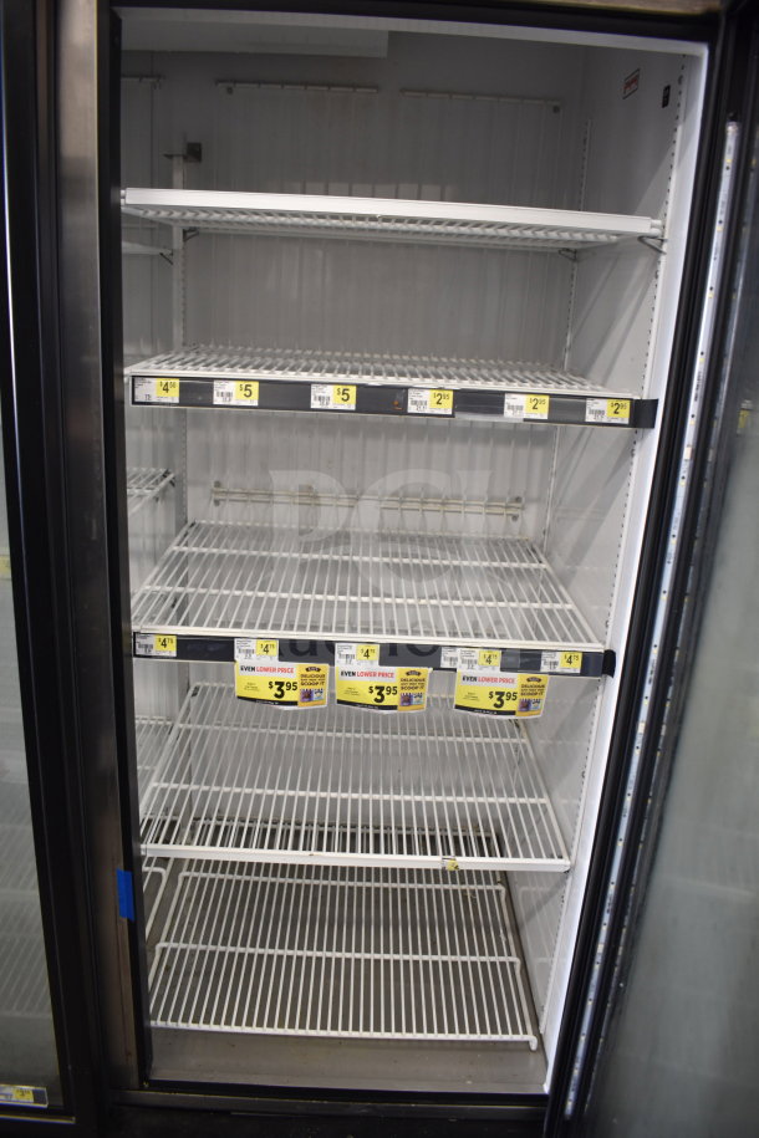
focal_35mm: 27
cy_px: 569
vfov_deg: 67.4
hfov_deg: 47.9
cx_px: 380
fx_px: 854
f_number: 3.5
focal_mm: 18
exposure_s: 1/30
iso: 560
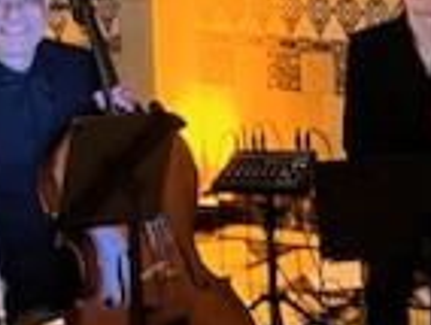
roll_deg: -1.2
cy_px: 115
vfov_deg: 12.7
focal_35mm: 117
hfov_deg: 15.3
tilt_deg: -11.4
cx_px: 680
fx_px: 1459
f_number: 1.5
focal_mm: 5.7
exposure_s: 1/25
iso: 640
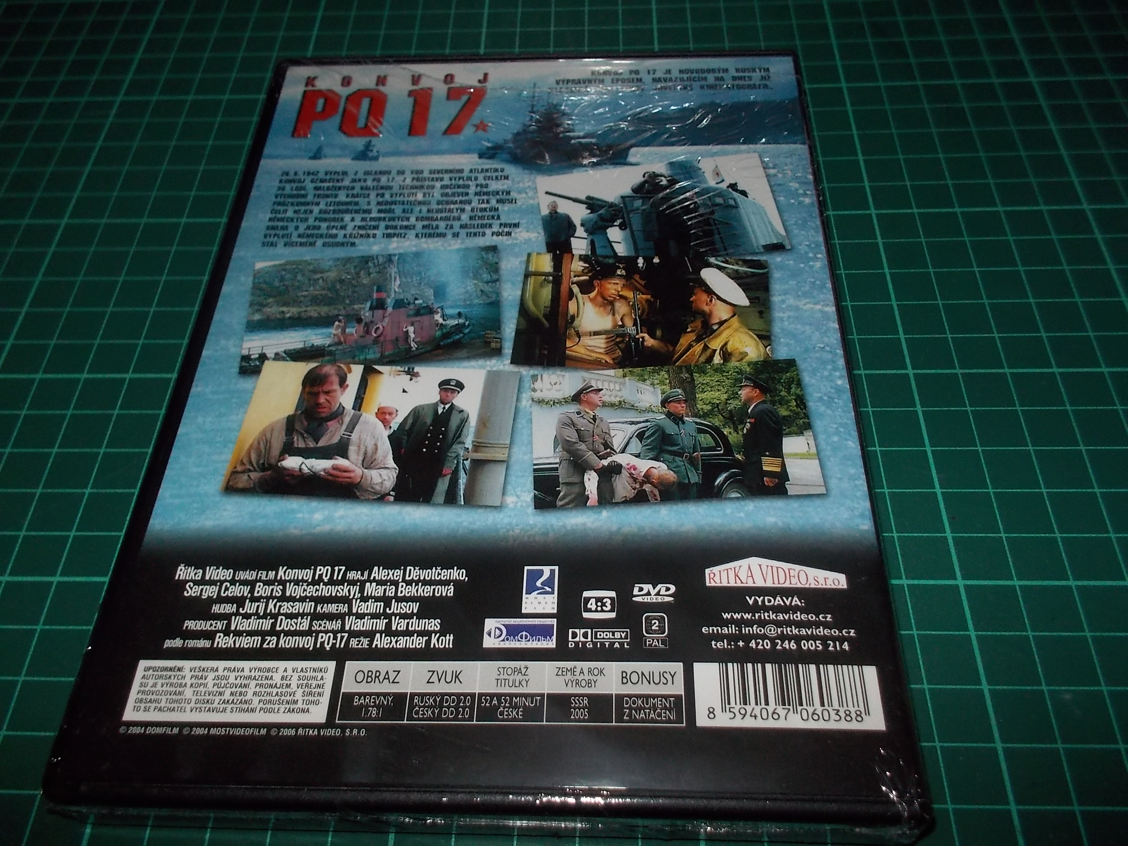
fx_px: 945
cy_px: 423
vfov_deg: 48.2
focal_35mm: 29
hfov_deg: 61.7
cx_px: 564
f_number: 3.3
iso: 200
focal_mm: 4.1
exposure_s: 1/30
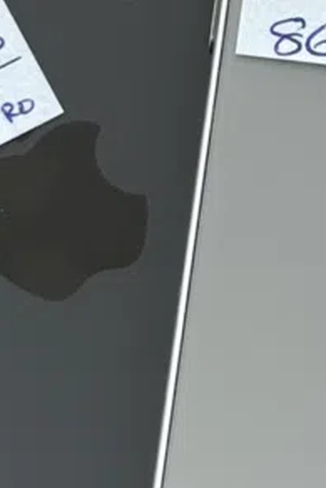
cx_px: 278
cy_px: 16
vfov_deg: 8.8
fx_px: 3161
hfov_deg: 5.9
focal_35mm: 233
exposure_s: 1/460
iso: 64
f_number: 1.78
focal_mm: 6.76
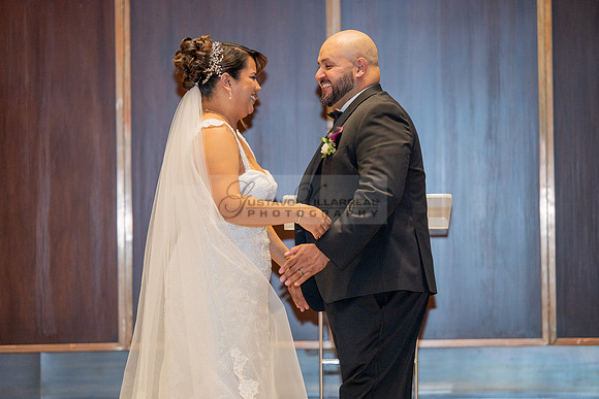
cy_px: 200
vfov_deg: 7.6
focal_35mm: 180
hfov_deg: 11.4
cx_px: 300
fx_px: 2996
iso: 1250
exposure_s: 1/160
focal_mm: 180
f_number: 3.2
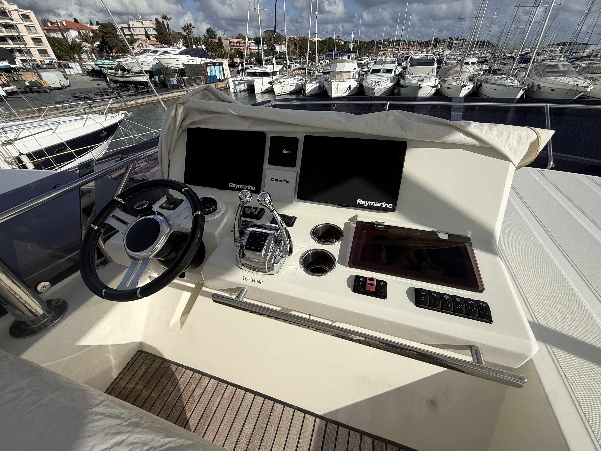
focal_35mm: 14
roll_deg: +1.8
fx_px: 243
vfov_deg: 85.7
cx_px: 300
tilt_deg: -34.5
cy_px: 226
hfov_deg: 102.1
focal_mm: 2.22
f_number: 2.2
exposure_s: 1/3460
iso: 50
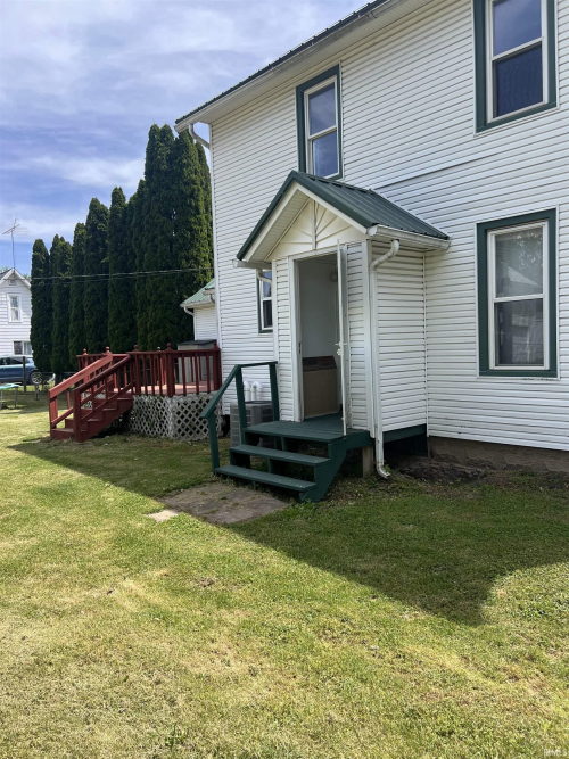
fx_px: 570
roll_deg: +1.7
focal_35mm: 26
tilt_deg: -2.3
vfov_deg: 67.3
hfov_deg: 53.0
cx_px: 284
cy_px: 380
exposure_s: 1/2083
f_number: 1.5
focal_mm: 5.7
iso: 50
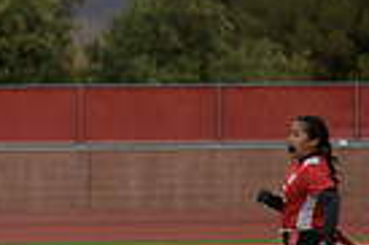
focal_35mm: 475
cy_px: 249
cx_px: -140
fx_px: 4863
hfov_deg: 4.3
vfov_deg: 2.9
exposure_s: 1/200
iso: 90
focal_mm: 112
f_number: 2.8
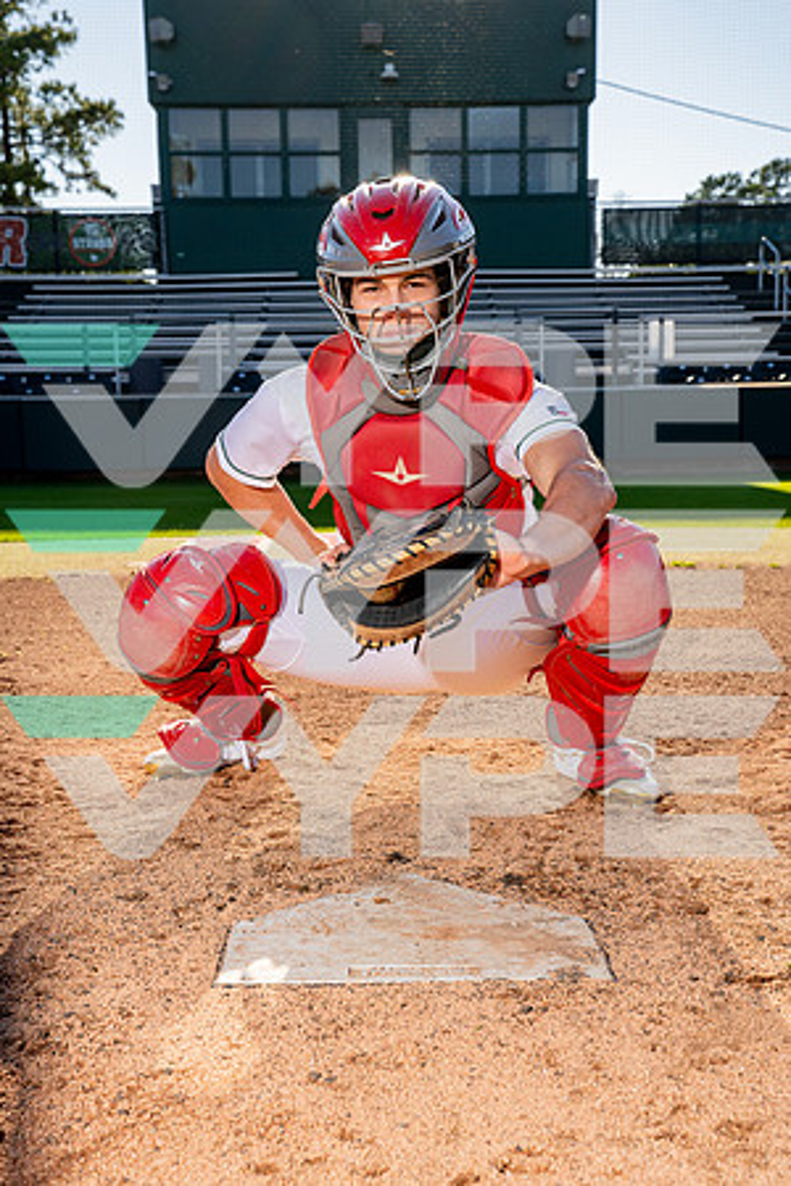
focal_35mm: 50
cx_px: 396
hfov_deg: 27.0
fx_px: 1648
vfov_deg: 39.6
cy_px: 593
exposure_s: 1/200
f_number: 7.1
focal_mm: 50
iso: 100
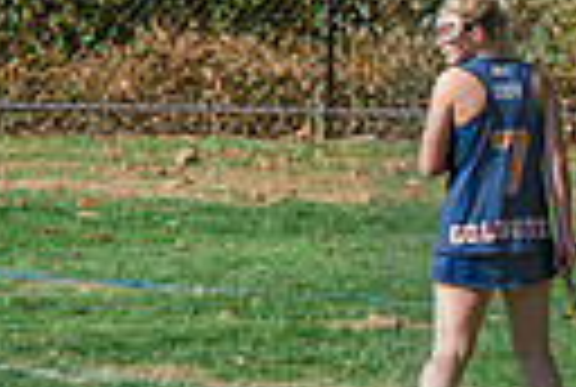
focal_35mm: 904
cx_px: 1170
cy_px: 178
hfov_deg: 2.3
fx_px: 14498
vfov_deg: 1.5
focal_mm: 200
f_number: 5
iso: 250
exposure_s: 1/1600
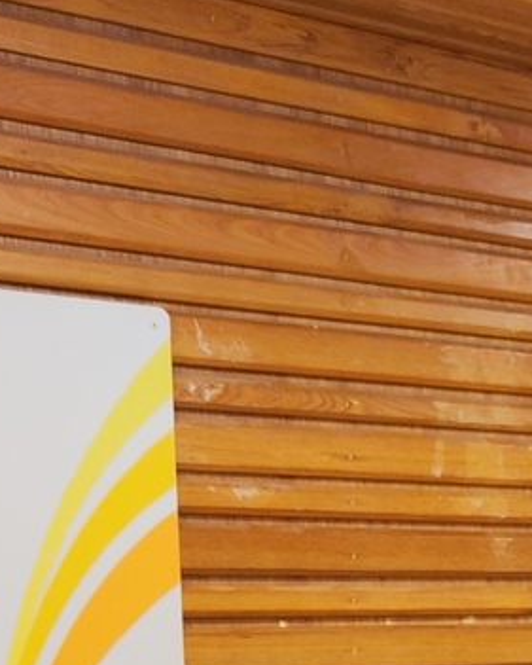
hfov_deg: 11.8
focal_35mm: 128
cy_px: 1023
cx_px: 638
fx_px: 2518
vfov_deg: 14.0
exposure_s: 1/60
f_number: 1.88
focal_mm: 5.59
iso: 351
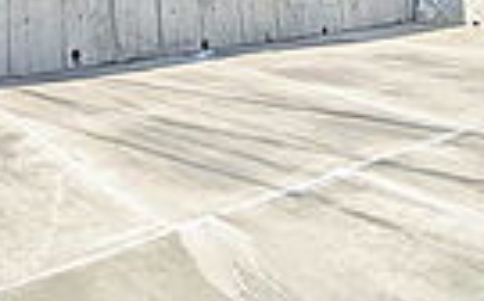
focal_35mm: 44
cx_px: 0
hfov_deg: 39.9
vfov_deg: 22.9
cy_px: -165
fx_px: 580
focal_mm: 1.83
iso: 50
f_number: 2.2
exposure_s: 1/2092
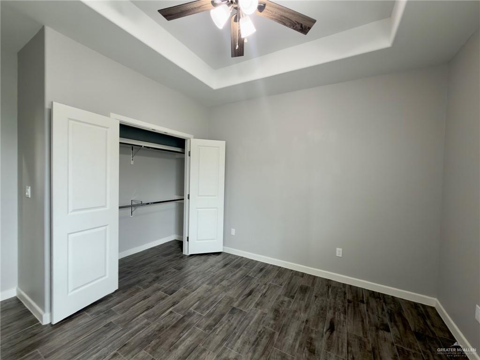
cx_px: 240
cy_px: 180
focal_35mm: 14
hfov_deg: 102.1
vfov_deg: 85.7
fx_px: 194
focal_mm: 2.22
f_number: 2.2
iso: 50
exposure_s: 1/30
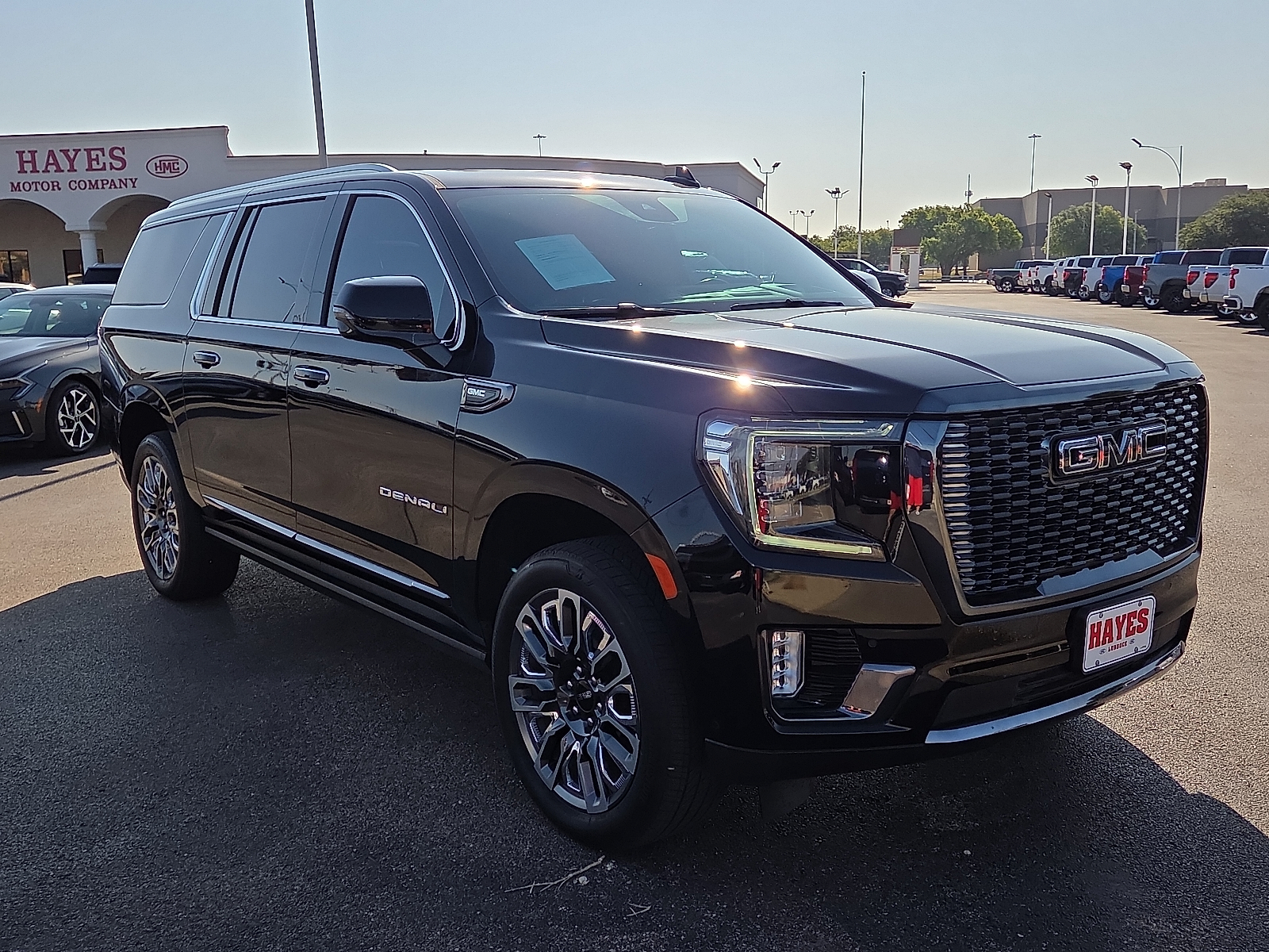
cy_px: 476
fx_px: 1173
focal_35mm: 32
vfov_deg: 44.2
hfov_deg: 56.8
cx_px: 634
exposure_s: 1/3333
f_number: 1.8
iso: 25
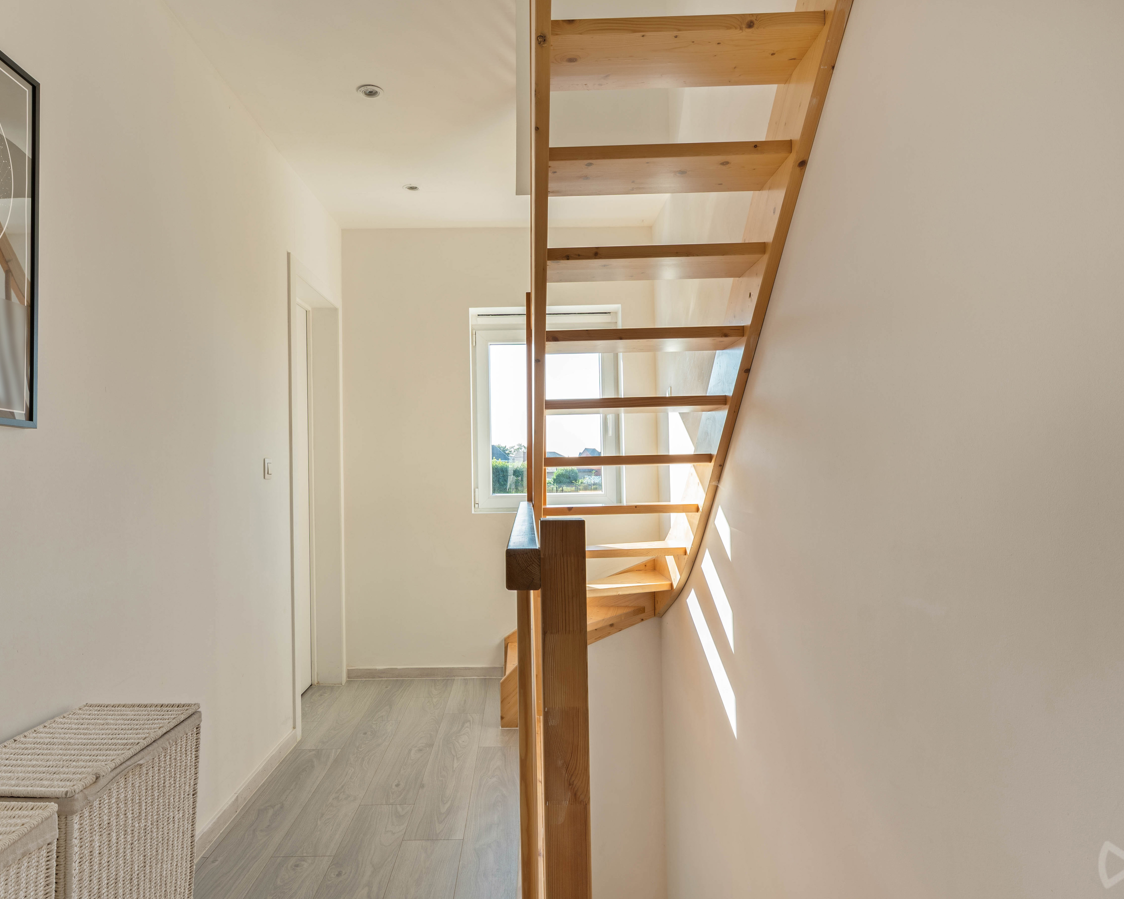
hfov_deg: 77.5
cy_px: 448
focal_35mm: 21
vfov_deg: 65.5
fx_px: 699
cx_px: 513
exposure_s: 1/8
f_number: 8
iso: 100
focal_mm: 12
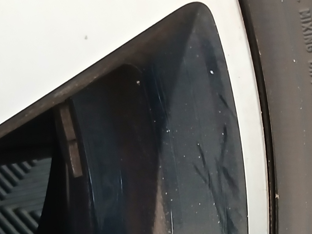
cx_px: 100
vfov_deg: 12.5
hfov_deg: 18.3
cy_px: 433
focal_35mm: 107
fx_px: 965
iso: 250
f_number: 1.8
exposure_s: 1/25
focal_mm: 3.98
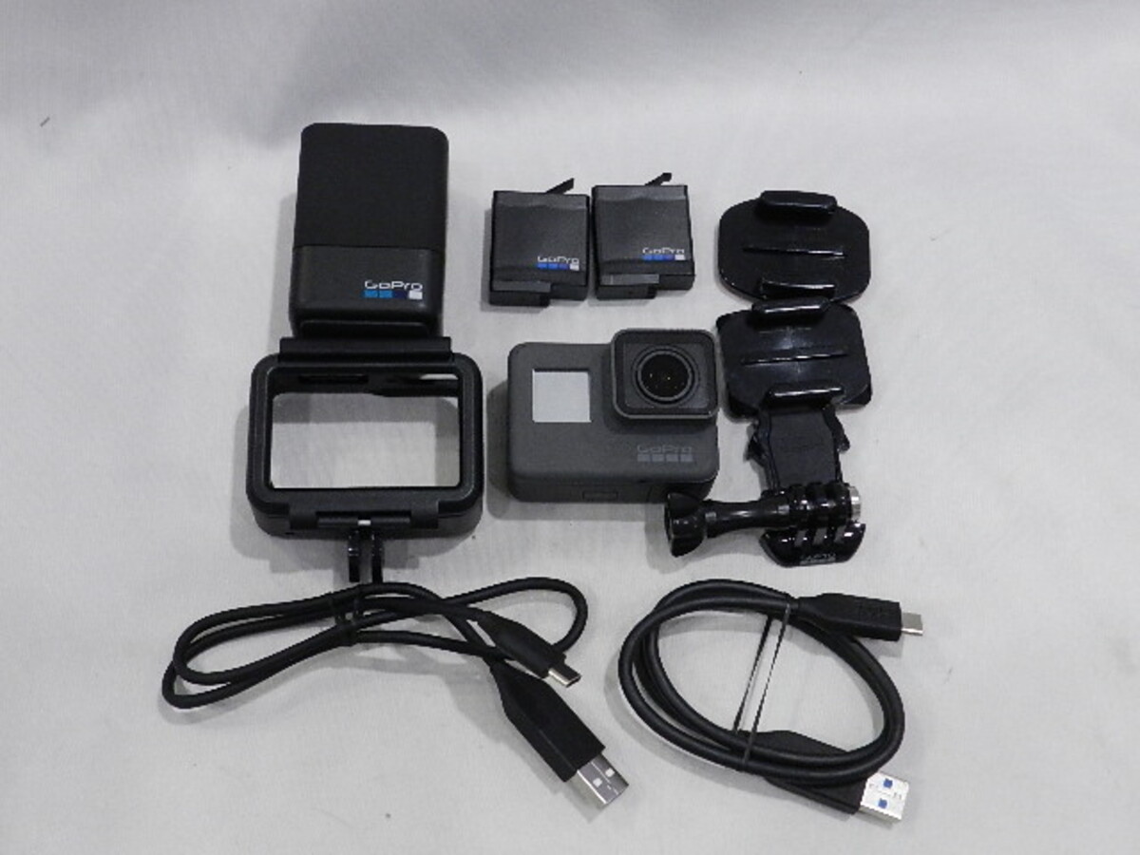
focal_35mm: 46
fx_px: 1515
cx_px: 570
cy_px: 428
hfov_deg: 41.2
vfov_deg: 31.5
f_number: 4.2
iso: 800
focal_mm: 8.1
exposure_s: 1/100
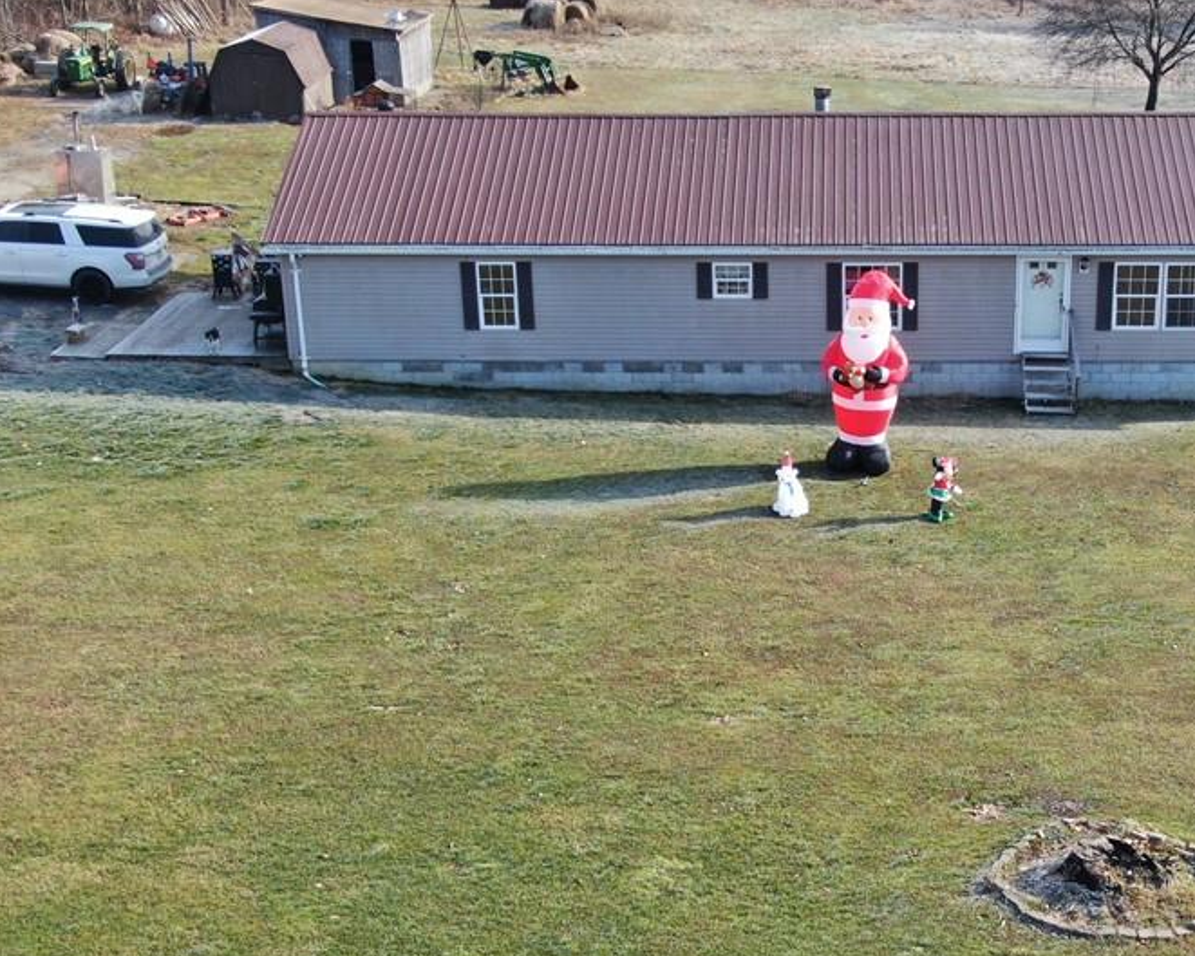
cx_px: 832
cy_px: 515
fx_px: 2087
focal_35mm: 59
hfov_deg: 31.6
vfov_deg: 25.8
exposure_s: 1/240
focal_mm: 6.63
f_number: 3.4
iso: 100
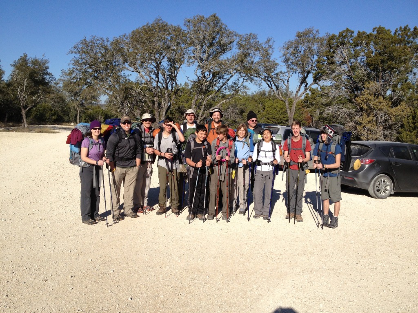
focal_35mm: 35
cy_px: 156
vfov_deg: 40.7
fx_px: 423
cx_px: 209
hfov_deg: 52.6
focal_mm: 4.28
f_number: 2.4
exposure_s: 1/2208
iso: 50
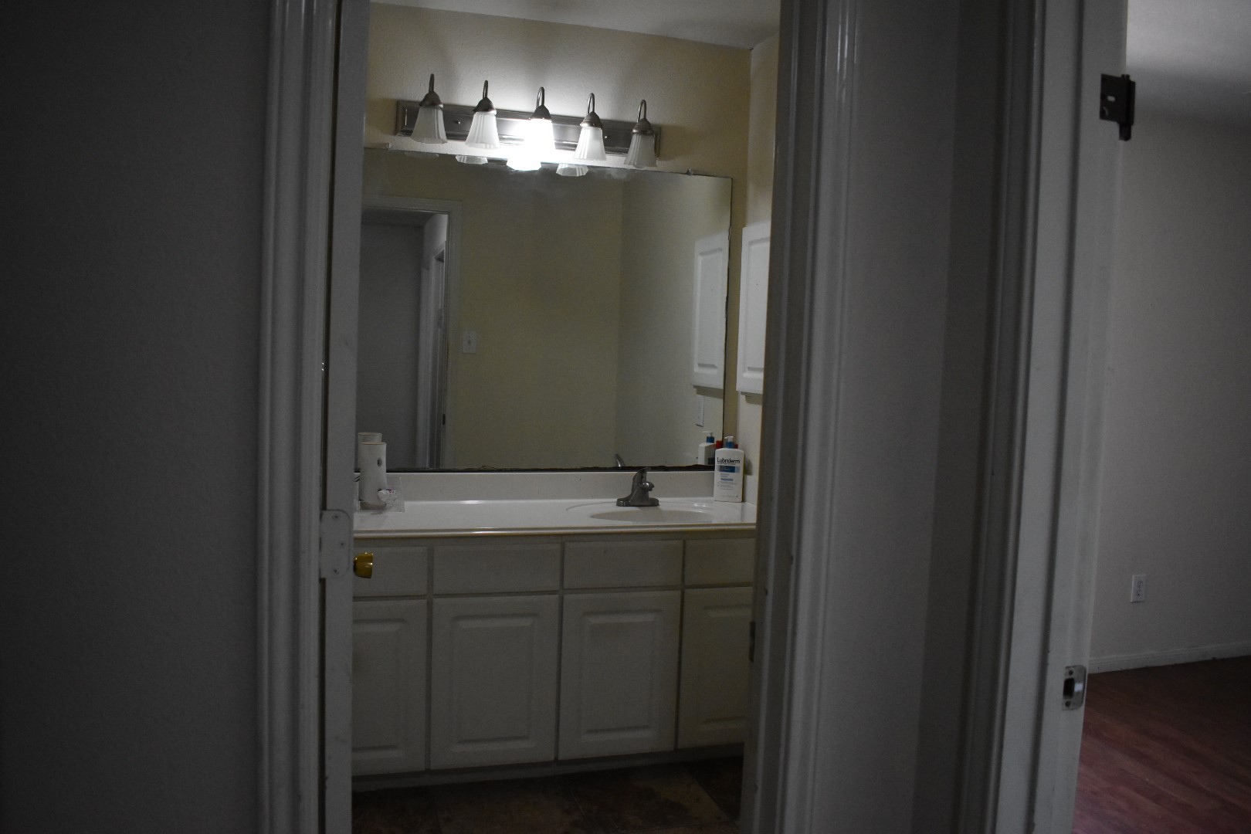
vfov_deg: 47.9
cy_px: 417
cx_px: 626
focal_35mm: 27
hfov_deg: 67.4
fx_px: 938
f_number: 3.5
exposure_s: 1/400
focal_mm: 18
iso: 3200
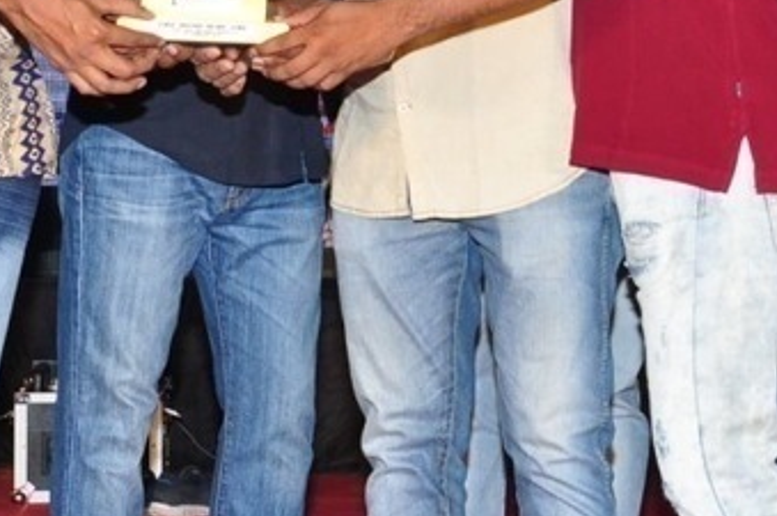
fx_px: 2381
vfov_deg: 12.2
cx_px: 529
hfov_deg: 18.5
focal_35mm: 110
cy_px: -44
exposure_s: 1/125
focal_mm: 25
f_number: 8
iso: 500
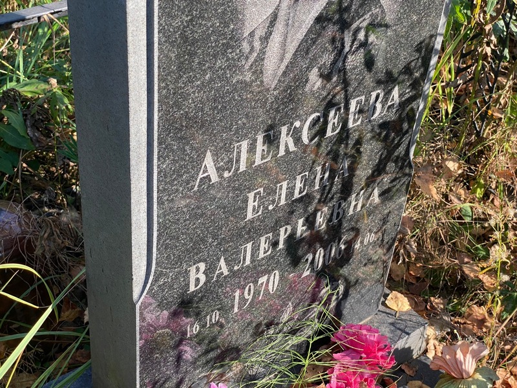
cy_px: 194
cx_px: 258
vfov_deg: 28.0
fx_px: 777
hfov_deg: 36.8
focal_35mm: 52
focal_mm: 6
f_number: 2
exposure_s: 1/240
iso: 20
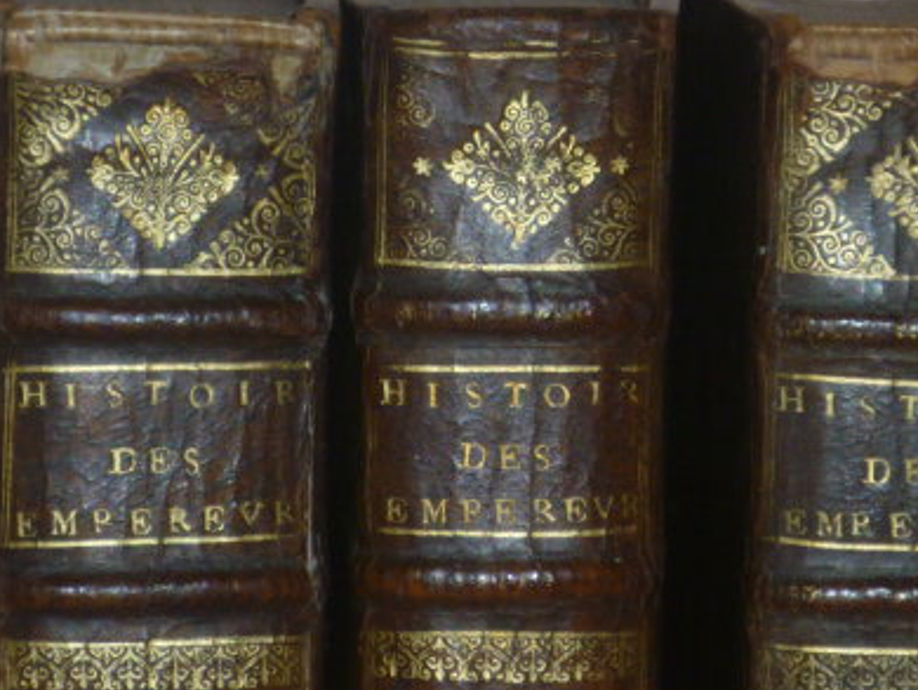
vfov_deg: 6.0
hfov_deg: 8.0
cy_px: 273
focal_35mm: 246
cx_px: 544
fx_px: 6528
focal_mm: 13.6
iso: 100
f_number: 5.6
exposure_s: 1/40
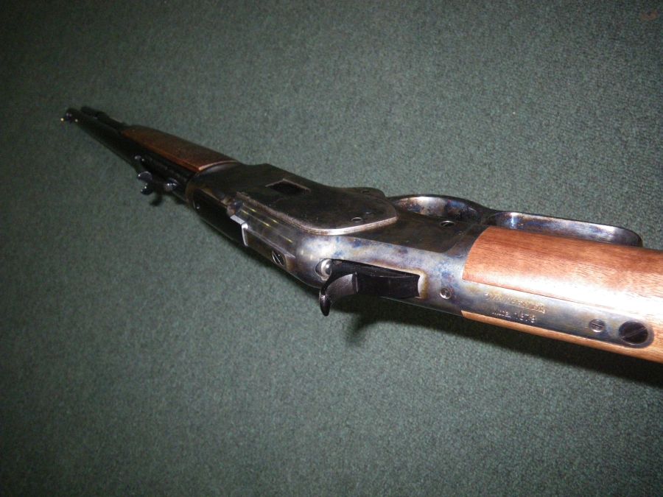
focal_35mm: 28
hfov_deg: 63.4
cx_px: 332
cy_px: 248
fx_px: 536
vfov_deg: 49.7
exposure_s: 1/50
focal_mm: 5
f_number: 4.2
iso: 400
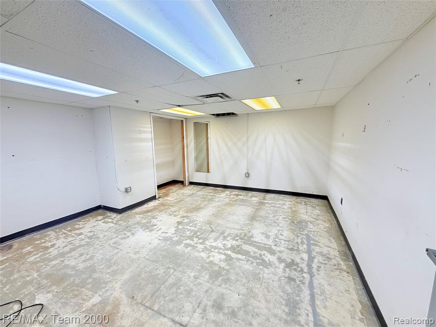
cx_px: 218
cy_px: 164
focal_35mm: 14
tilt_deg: -8.3
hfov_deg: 102.1
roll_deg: -0.5
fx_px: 176
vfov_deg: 85.7
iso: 125
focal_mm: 2.22
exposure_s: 1/120
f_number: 2.2
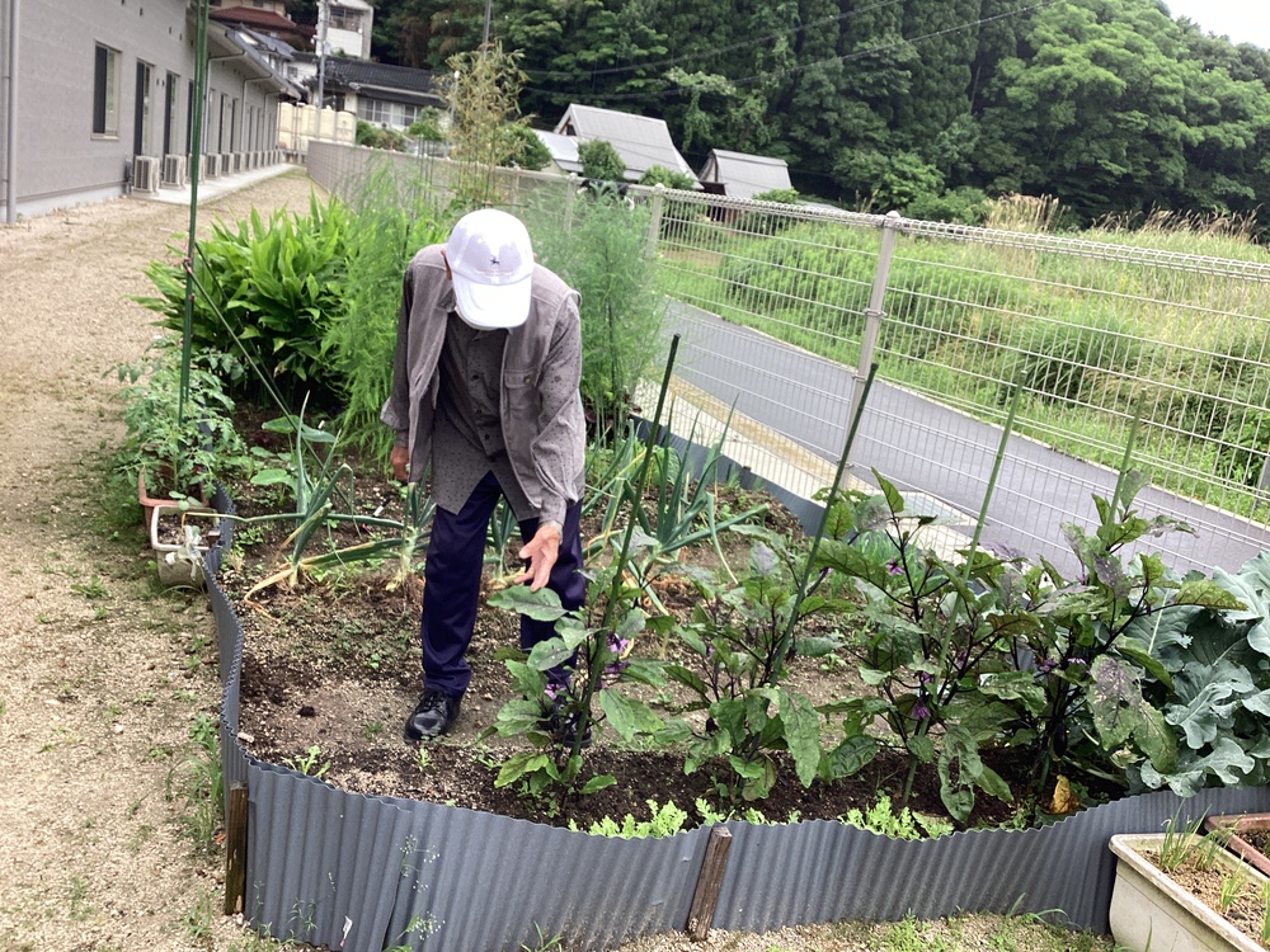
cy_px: 476
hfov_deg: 58.4
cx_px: 635
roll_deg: -6.4
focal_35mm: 31
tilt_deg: -13.9
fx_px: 1137
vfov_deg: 45.4
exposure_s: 1/170
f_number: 2.4
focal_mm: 3.3
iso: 25
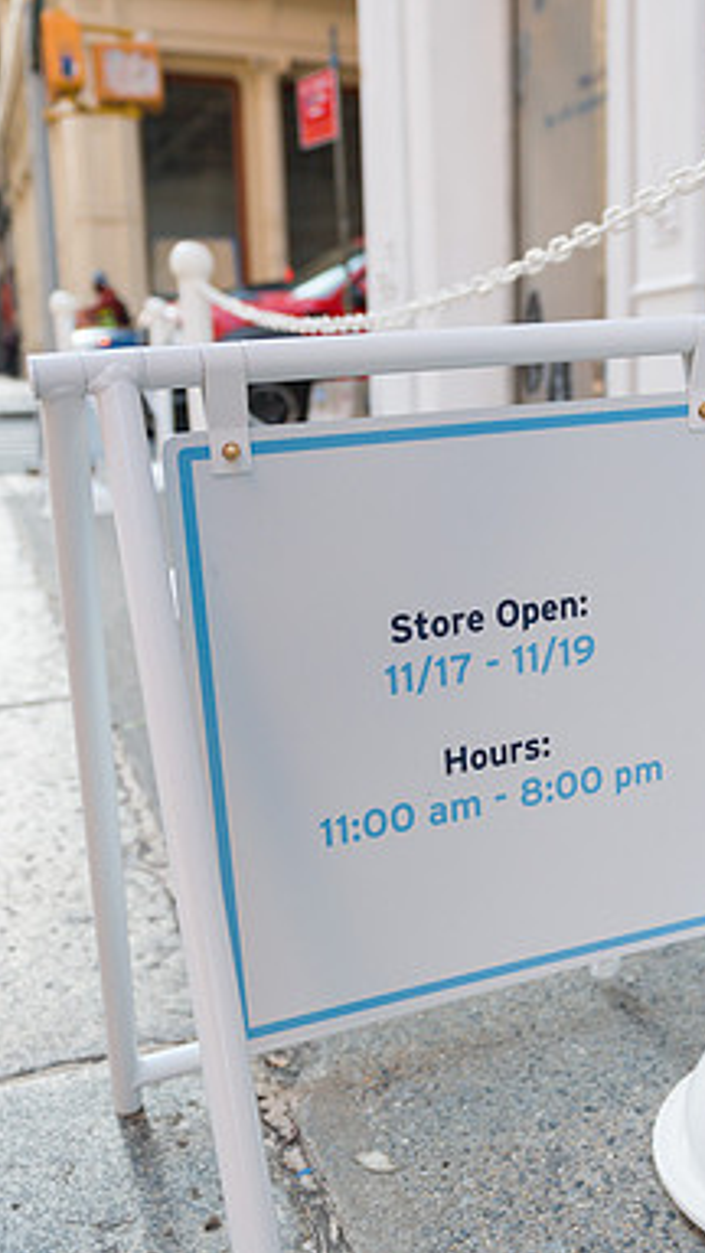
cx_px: 447
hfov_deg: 31.0
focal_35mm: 38
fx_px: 1263
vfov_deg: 52.8
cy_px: 626
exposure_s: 1/1250
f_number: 3.5
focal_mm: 24
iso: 640
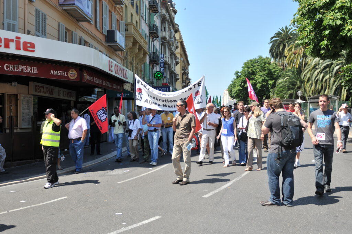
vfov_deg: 36.8
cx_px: 176
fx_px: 352
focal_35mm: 36
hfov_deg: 53.2
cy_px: 117
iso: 200
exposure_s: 1/2500
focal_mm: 24
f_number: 2.8
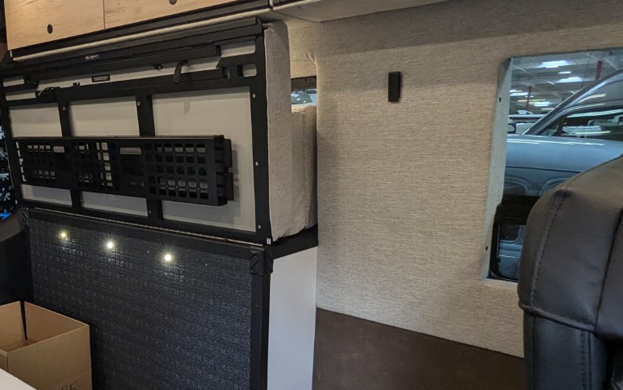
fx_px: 526
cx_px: 159
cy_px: 256
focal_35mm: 31
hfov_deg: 58.2
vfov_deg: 40.2
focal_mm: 2.35
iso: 161
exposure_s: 1/60
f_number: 2.2
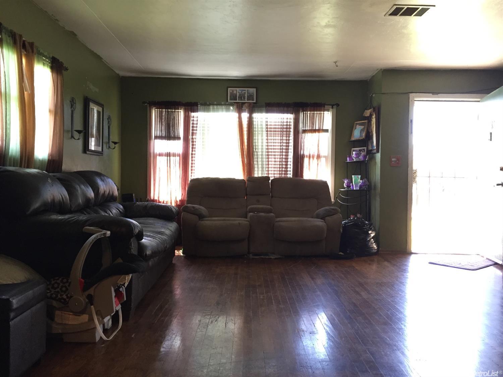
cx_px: 252
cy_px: 188
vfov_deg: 48.2
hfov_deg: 61.7
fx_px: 421
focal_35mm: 29
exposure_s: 1/30
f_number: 2.2
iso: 125
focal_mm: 4.15
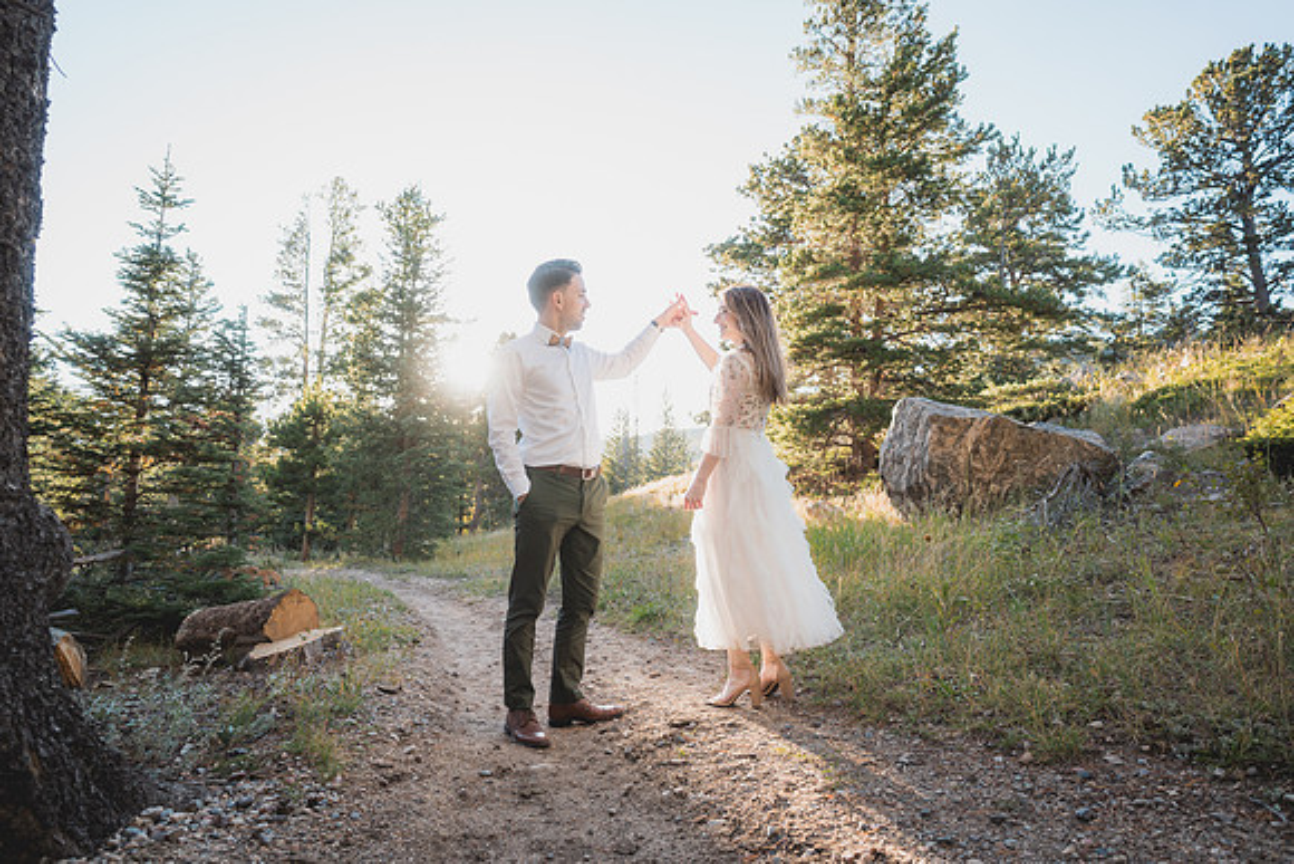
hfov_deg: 88.3
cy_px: 432
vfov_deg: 65.9
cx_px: 647
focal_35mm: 19
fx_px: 666
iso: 200
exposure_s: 1/250
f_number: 2.8
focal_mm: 18
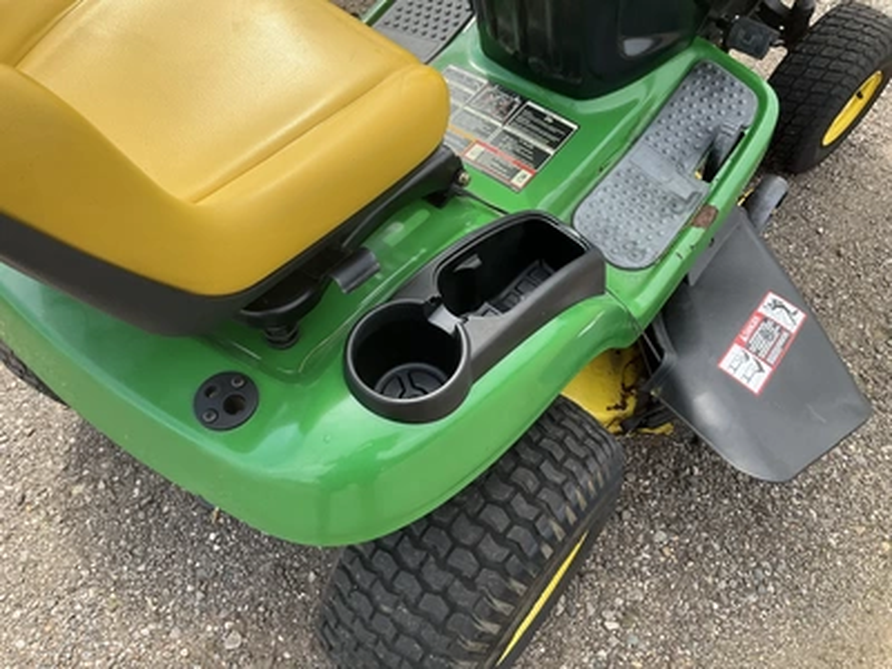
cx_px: 446
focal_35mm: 29
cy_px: 334
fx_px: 747
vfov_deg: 48.2
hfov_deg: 61.7
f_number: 1.8
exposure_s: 1/509
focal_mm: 3
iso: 25
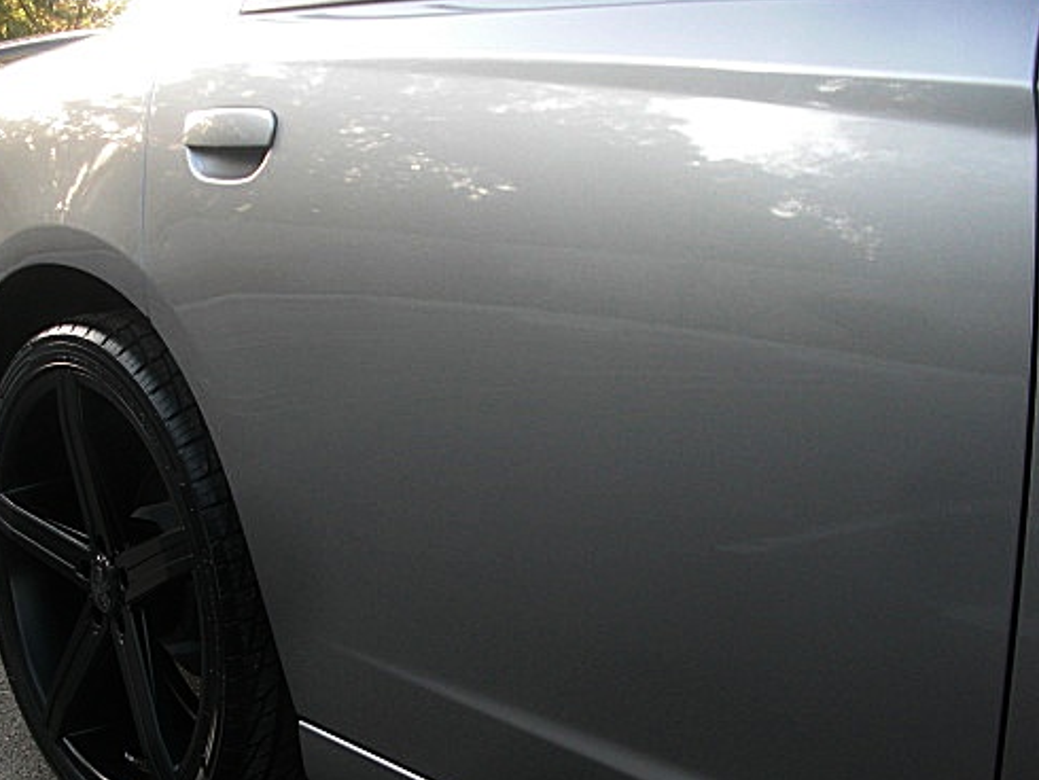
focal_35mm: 47
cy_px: 466
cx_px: 445
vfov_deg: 30.8
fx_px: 1411
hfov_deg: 40.3
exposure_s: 1/100
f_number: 2.8
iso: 100
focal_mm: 6.3
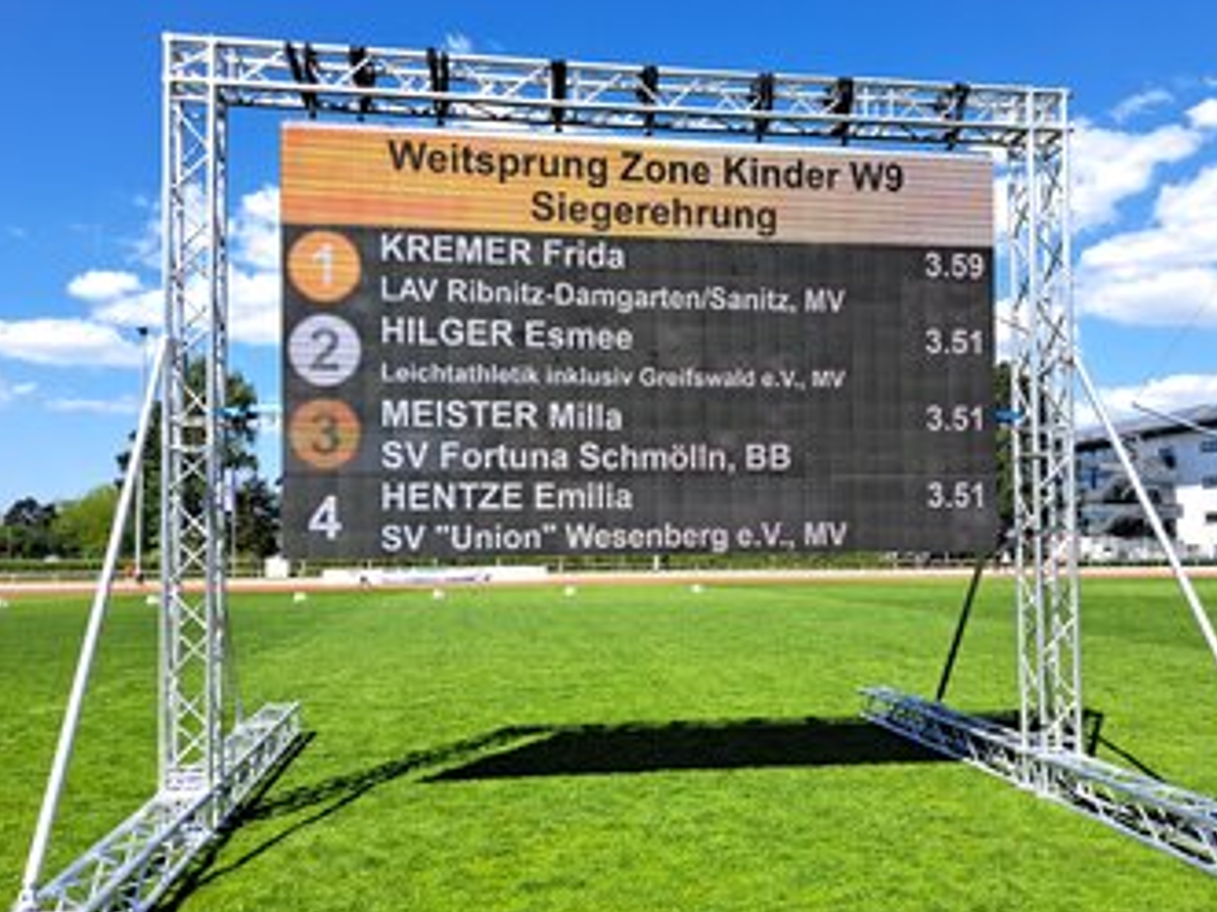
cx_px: 640
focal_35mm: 29
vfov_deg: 48.2
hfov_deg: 61.6
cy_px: 482
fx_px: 1019
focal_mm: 5.23
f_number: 1.8
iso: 50
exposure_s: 1/1692
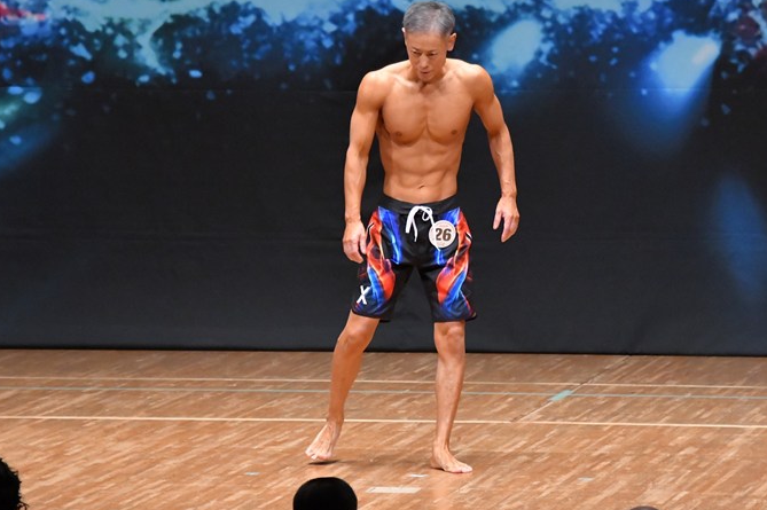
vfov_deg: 4.4
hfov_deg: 6.6
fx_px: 6664
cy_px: 227
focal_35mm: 313
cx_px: 434
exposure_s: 1/400
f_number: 5.6
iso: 8000
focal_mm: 180
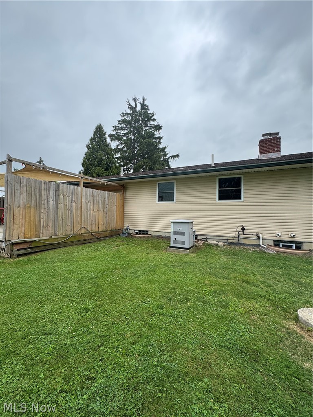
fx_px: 169
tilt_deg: -0.9
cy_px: 208
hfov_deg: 85.7
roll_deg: -2.5
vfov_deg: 102.1
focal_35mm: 14
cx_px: 156
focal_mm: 2.22
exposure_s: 1/440
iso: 40
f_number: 2.2
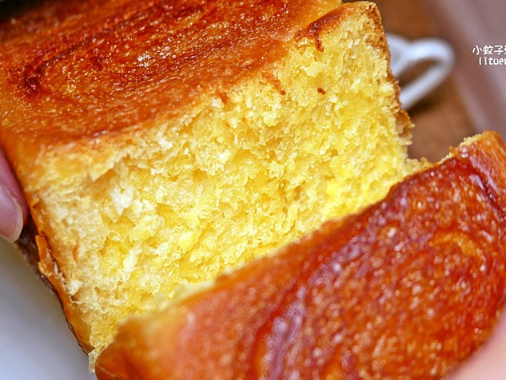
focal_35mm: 60
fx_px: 878
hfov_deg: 32.0
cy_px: 198
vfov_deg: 24.5
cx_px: 192
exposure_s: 1/80
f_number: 4.3
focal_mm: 19
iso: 200
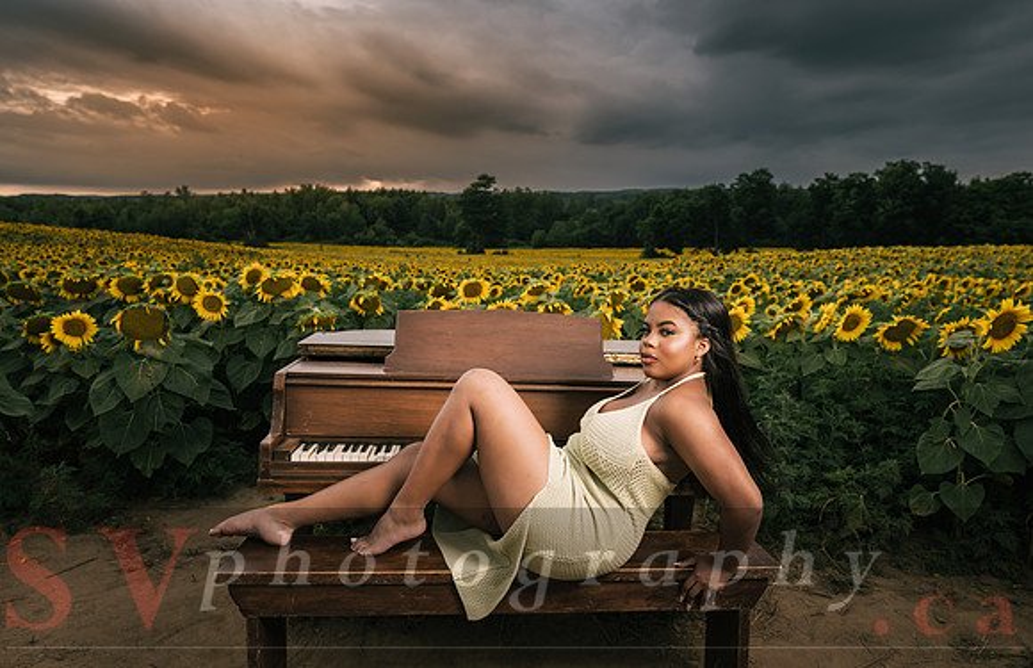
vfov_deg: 51.8
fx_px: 688
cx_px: 516
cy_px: 334
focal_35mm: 24
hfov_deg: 73.8
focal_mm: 24
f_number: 5
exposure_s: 1/100
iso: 64
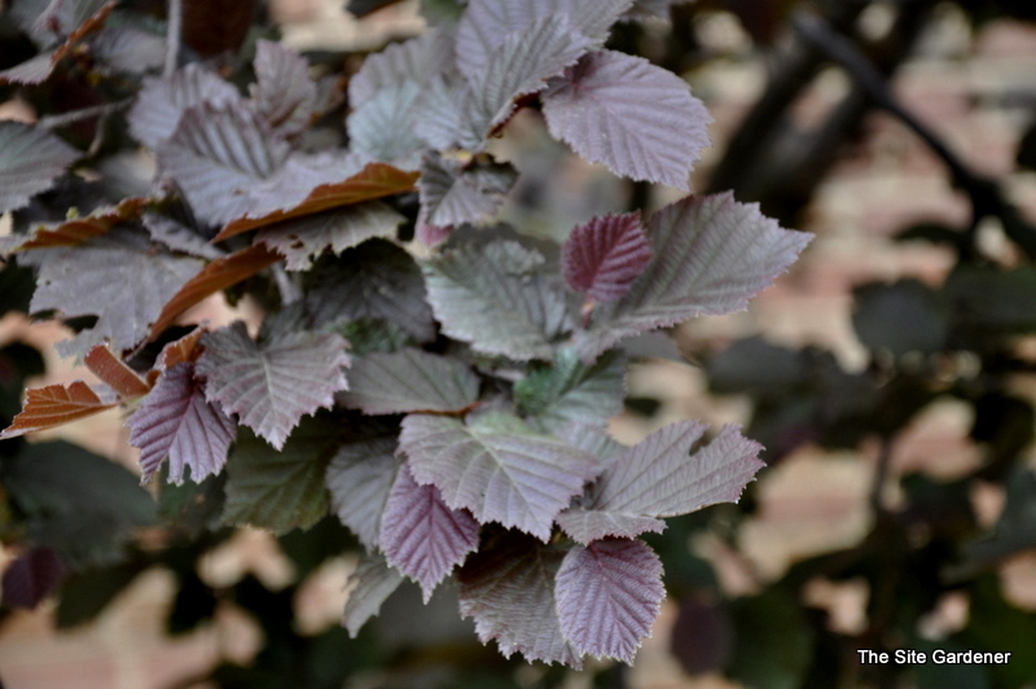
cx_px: 518
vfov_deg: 13.0
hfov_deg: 19.5
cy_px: 344
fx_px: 3019
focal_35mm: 105
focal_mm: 70
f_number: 5.6
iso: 400
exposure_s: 1/125
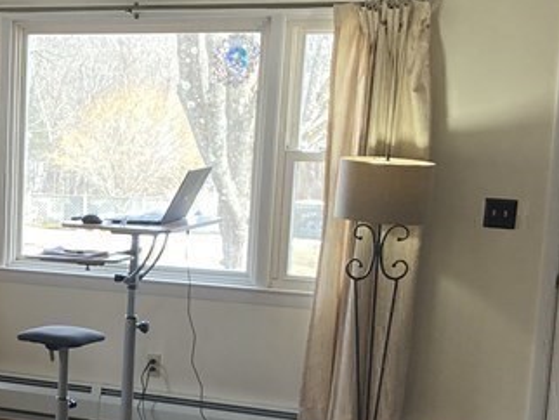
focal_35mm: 89
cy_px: 382
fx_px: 1438
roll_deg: -2.3
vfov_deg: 16.4
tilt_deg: -10.9
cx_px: -68
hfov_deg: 20.8
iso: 80
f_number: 1.8
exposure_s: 1/72
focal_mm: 3.99
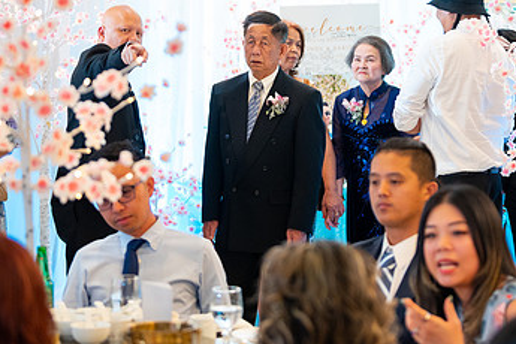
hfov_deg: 16.9
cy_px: 108
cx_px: 265
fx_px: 1734
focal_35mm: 121
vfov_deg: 11.3
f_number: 2.8
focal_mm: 72
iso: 1250
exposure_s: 1/160
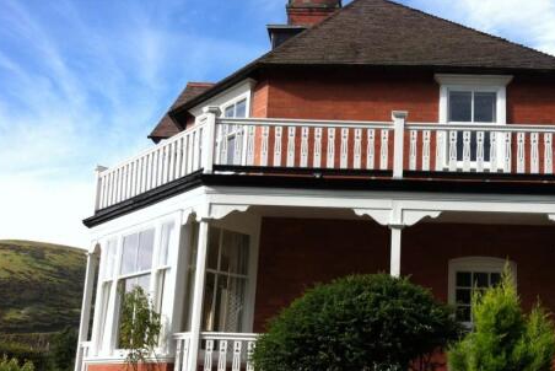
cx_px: 349
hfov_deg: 41.6
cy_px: 267
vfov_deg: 28.4
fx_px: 725
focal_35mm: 47
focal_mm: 3.85
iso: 80
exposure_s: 1/635
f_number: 2.8
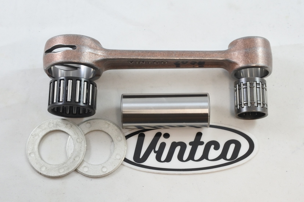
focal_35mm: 42
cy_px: 101
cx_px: 152
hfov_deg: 46.4
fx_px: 355
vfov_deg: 31.9
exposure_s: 1/125
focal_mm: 15.7
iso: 500
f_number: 4.2
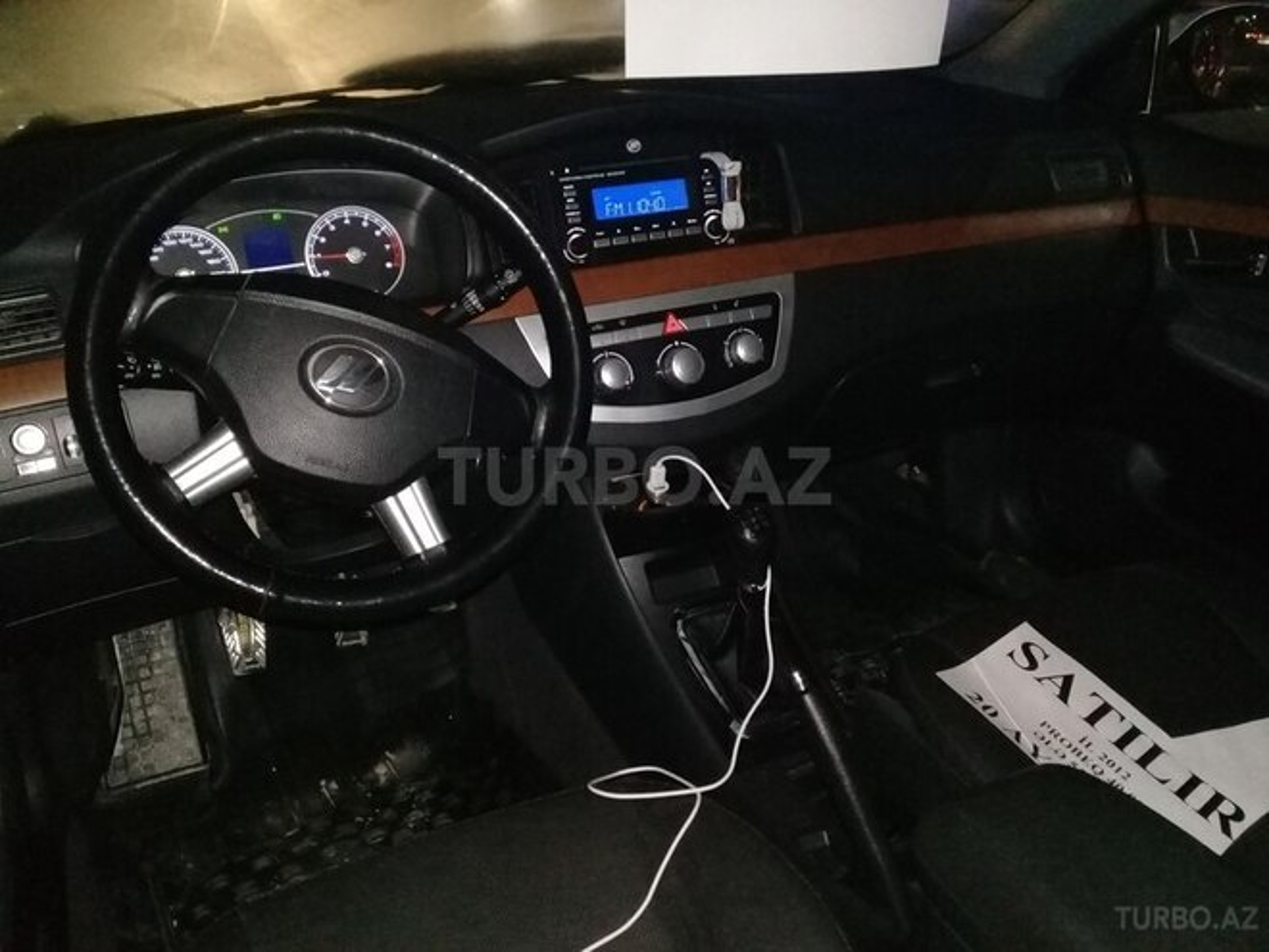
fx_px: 1136
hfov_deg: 58.4
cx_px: 634
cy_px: 476
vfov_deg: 45.4
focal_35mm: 31
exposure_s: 1/33
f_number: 2.2
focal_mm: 3.3
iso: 640
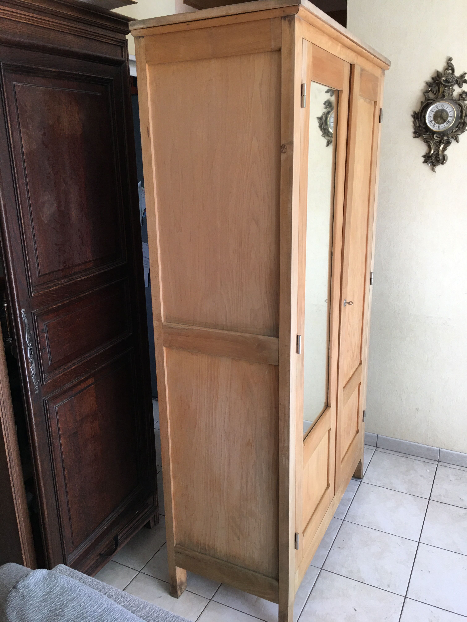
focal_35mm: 29
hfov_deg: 48.2
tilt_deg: -15.6
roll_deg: +0.6
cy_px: 311
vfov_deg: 61.7
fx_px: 522
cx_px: 234
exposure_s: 1/33
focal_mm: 4.15
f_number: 2.2
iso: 40
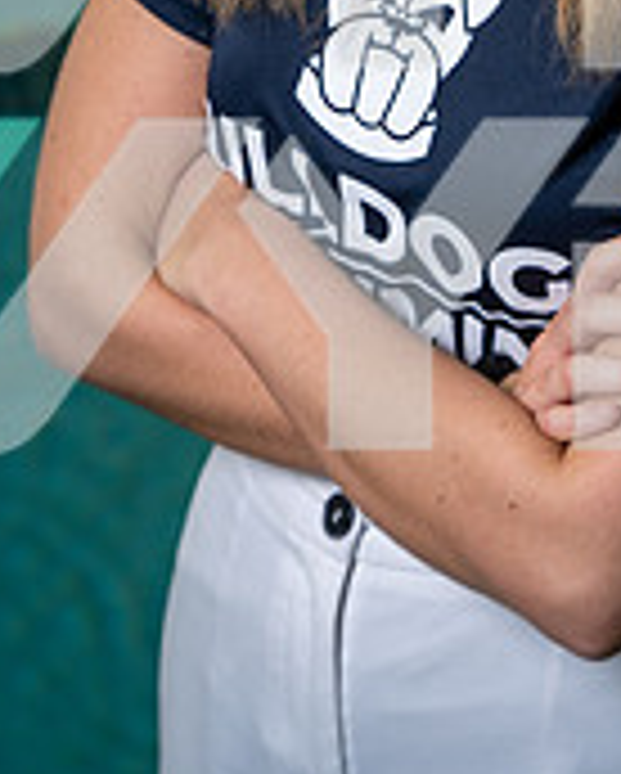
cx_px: 404
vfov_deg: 7.9
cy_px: -94
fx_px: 5573
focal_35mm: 243
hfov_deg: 6.4
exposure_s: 1/250
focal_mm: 66
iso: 200
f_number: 4.5
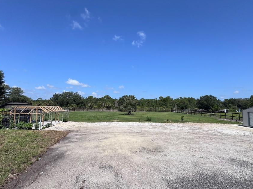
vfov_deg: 74.7
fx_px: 124
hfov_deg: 91.0
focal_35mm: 17
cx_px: 127
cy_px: 94
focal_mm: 2.22
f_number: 2.2
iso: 50
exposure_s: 1/2028
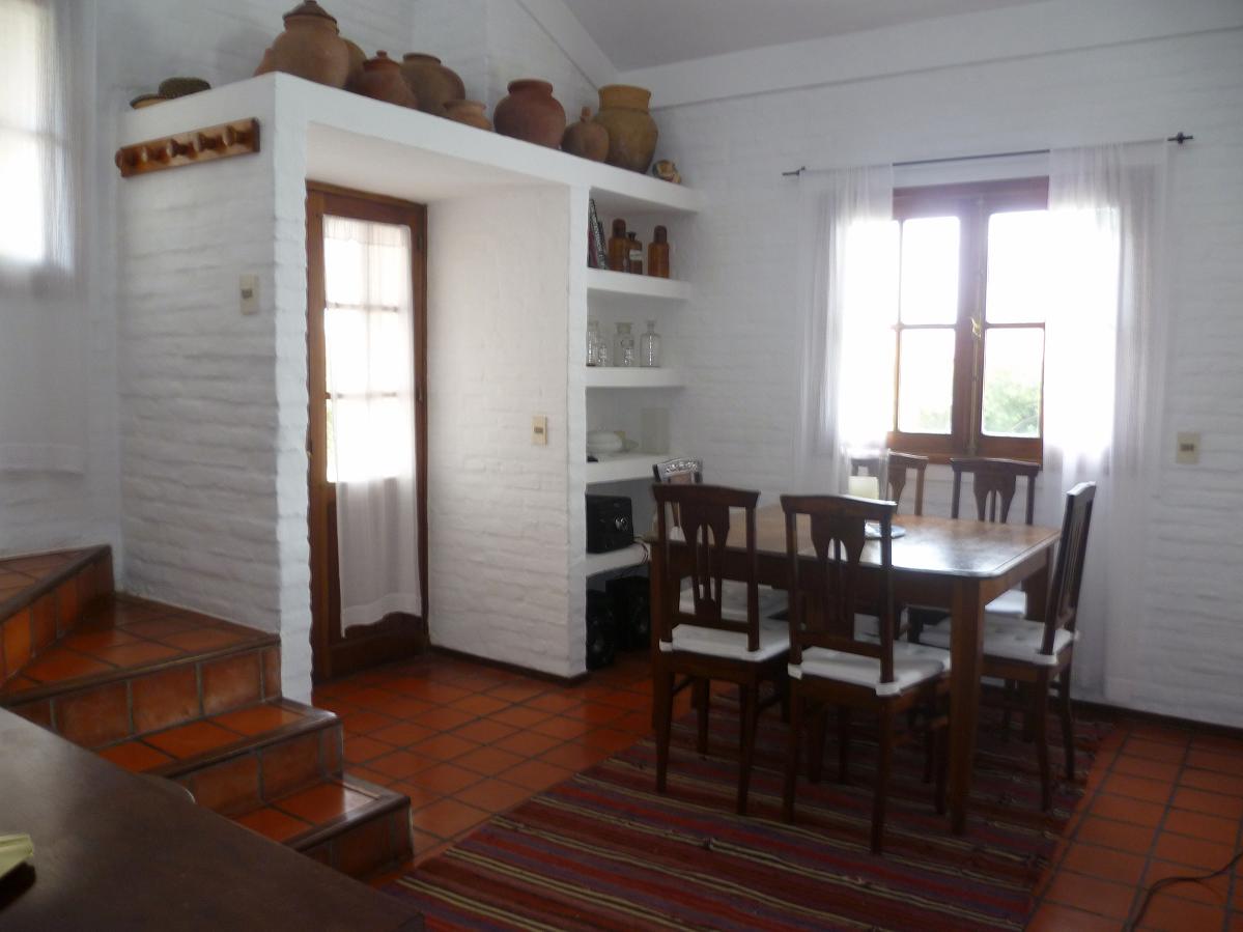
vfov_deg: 49.7
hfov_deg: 63.4
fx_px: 1005
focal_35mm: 28
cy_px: 466
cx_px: 622
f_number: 2.8
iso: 125
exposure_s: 1/30
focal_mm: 5
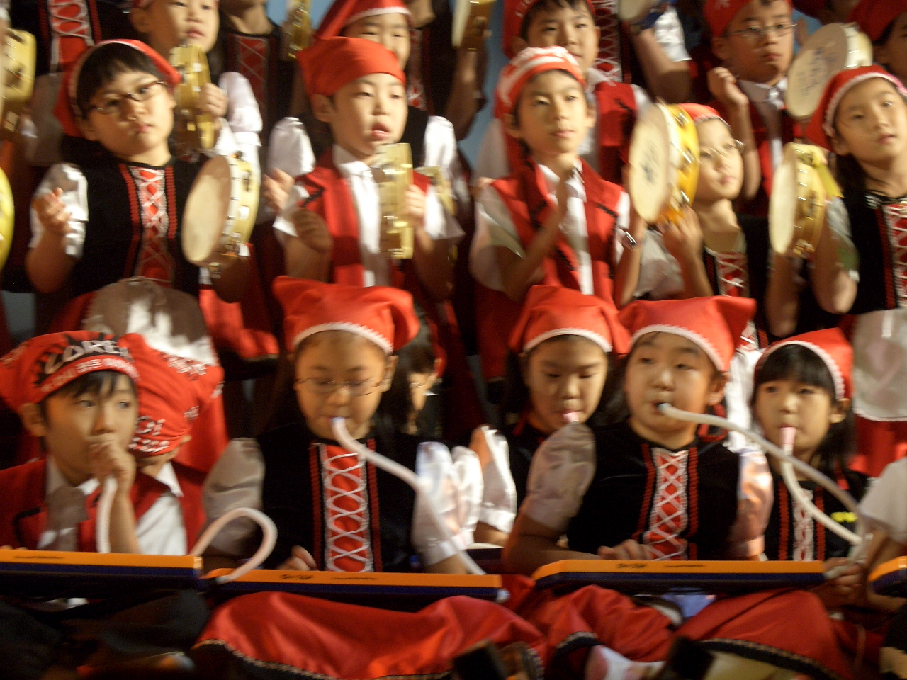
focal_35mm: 132
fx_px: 3459
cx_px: 454
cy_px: 340
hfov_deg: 14.9
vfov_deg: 11.2
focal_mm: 28.4
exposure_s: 1/60
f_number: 4
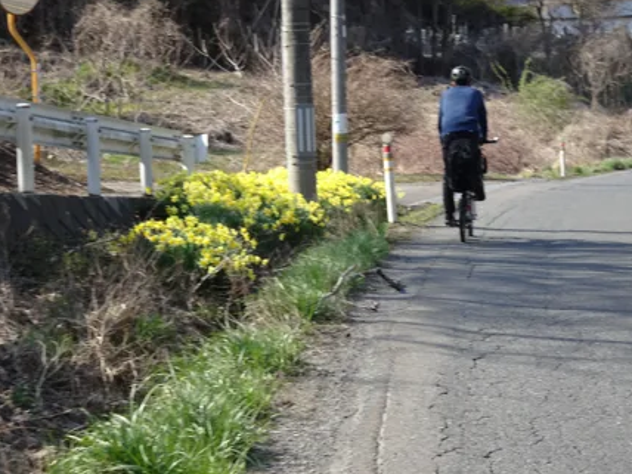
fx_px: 1698
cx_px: 329
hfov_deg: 21.1
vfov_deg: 15.9
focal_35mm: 93
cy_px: 235
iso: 80
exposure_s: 1/200
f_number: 5
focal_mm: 14.12
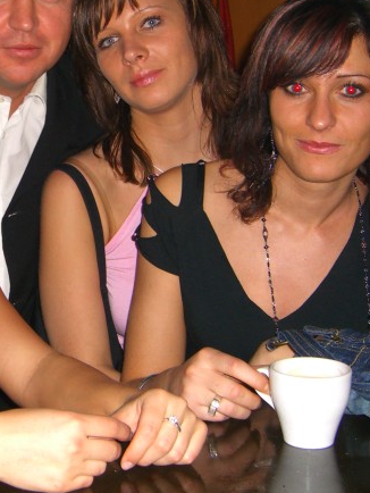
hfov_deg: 20.6
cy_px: 182
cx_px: 32
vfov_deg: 27.7
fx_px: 997
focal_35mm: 70
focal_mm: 7.9
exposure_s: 1/60
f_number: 2.8
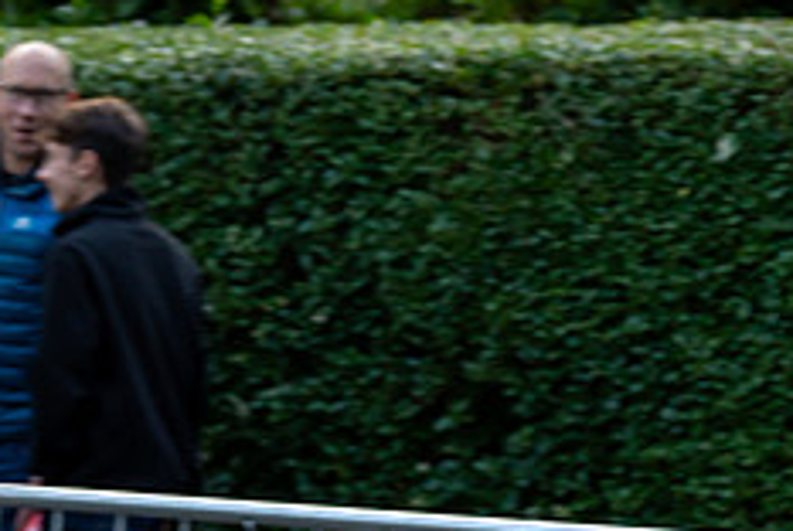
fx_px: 3948
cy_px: 424
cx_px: -85
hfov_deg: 11.3
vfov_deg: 7.7
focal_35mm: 179
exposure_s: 1/1000
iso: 1000
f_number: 2.8
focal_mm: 72
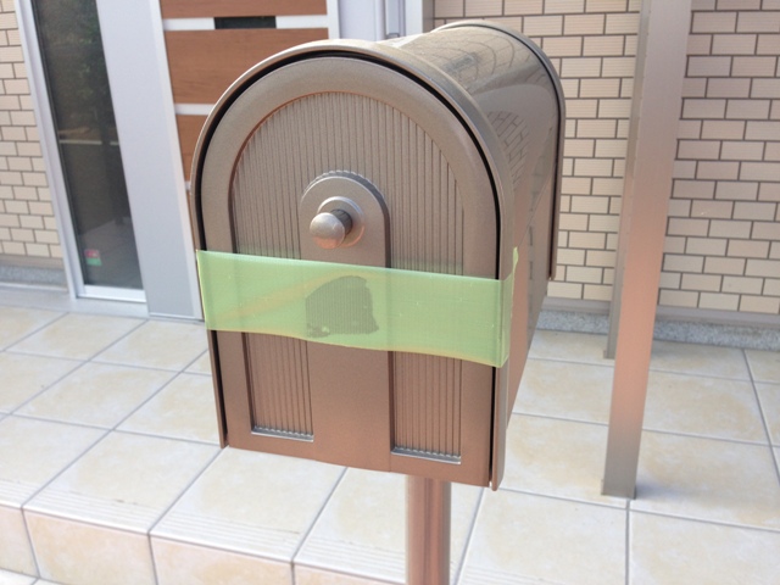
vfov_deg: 42.9
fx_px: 744
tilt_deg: -23.7
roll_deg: +3.2
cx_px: 390
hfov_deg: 55.4
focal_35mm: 33
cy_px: 292
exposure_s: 1/350
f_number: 2.4
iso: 50
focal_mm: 4.12
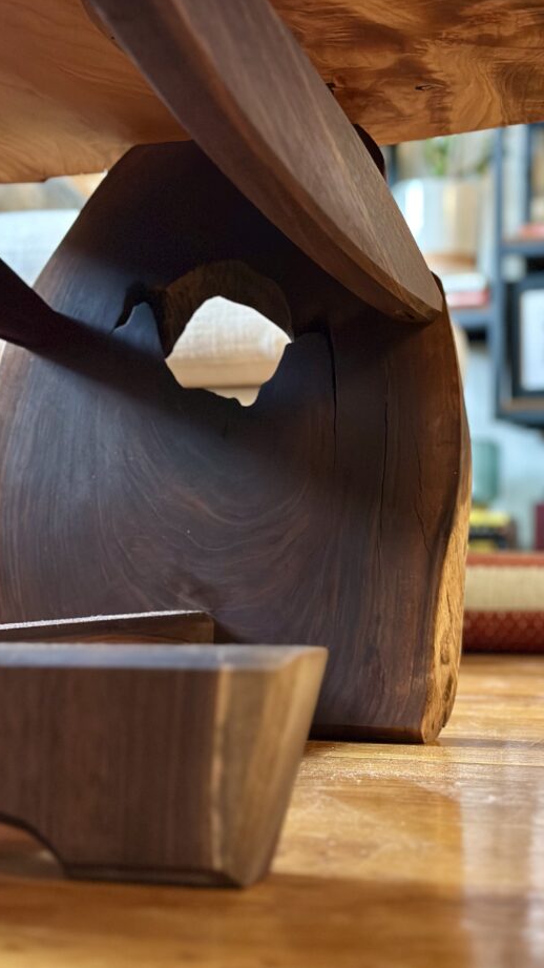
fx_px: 1359
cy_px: 480
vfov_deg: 39.2
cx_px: 357
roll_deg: +0.2
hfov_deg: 22.5
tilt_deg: +3.1
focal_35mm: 53
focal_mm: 6.86
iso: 640
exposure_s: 1/30
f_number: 1.78
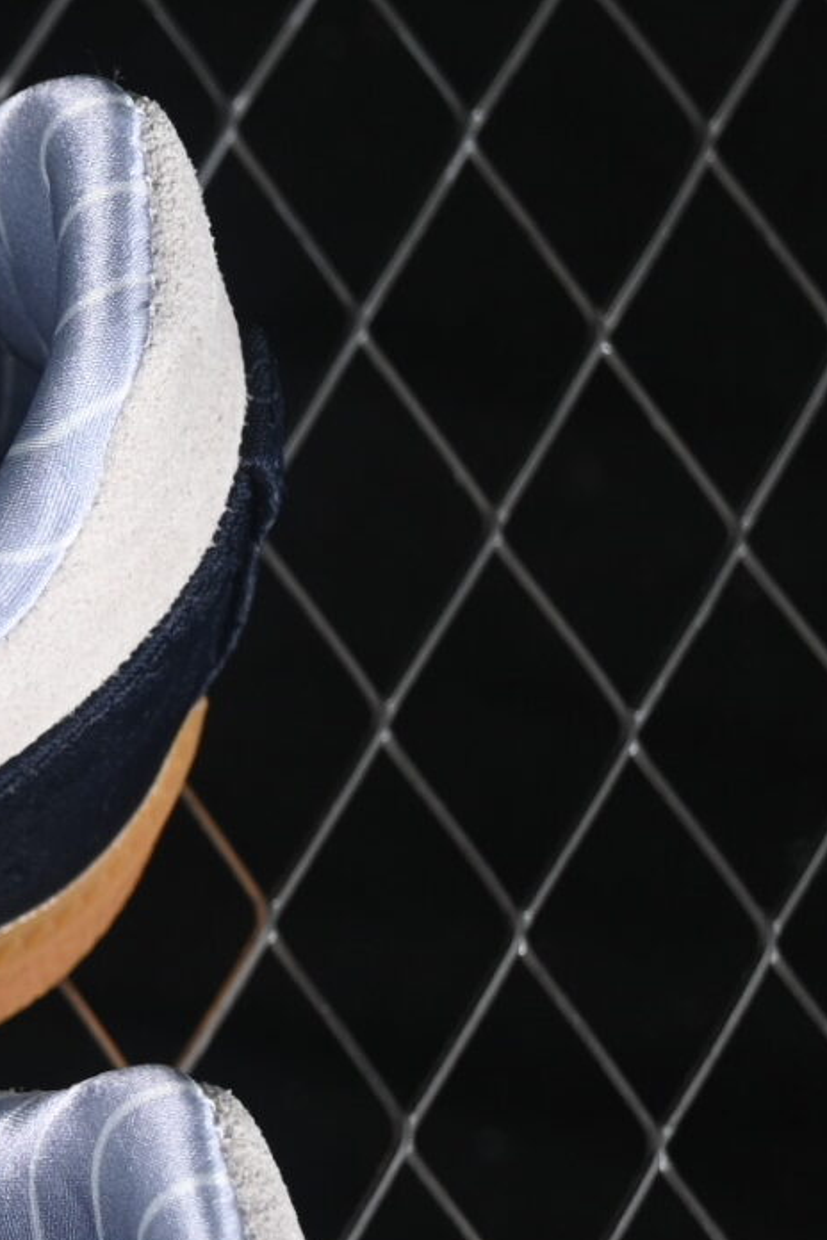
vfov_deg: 7.4
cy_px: 1148
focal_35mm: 276
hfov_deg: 4.8
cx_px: -1417
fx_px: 9510
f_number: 6.3
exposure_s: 1/60
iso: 160
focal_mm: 50
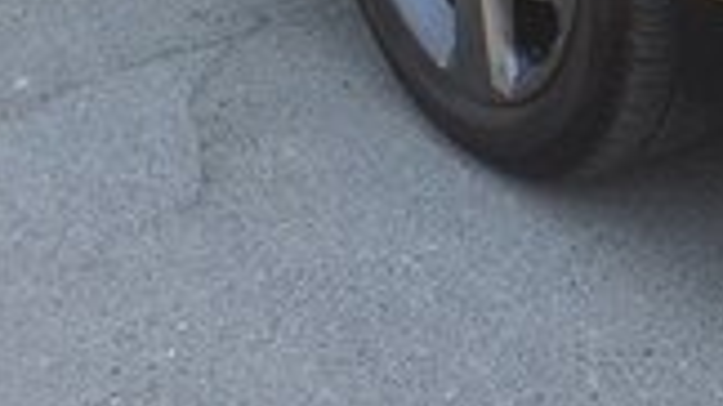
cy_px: -364
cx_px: 750
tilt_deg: -18.7
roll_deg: -0.3
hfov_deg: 16.3
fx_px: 2472
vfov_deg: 8.9
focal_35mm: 129
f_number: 2.2
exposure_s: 1/286
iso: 32
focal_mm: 4.15
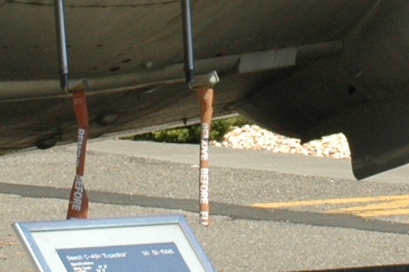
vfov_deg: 5.6
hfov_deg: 8.5
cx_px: 311
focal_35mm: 242
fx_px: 2747
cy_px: -111
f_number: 11
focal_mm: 28
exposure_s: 1/500
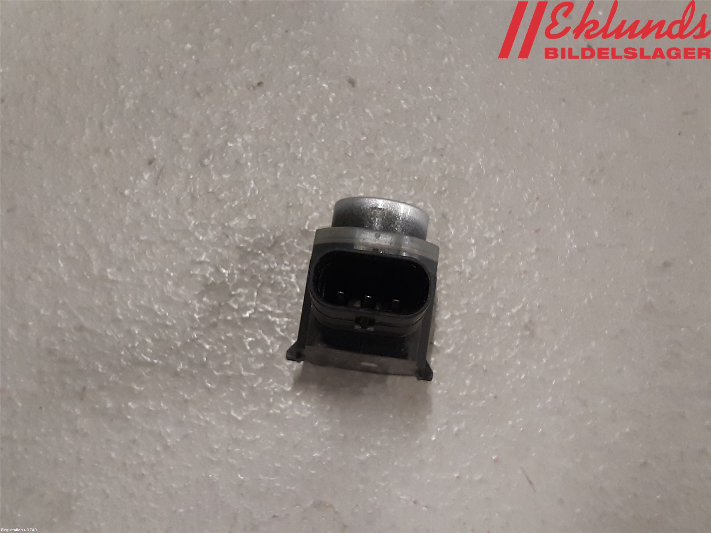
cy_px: 266
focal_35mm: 26
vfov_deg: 53.1
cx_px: 356
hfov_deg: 67.3
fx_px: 534
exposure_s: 1/50
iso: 200
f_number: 1.7
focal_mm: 3.93
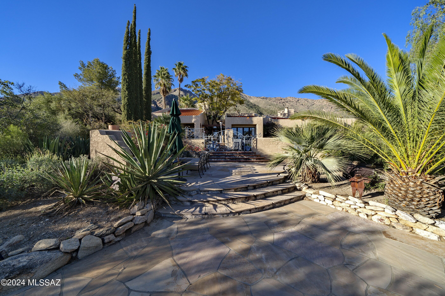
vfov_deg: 90.0
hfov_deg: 112.6
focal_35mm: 12
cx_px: 222
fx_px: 148
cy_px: 148
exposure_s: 1/80
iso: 100
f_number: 11
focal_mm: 12
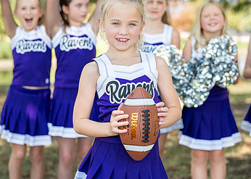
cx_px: 146
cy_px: 82
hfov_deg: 20.4
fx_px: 698
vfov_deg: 14.6
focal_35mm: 98
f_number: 2.2
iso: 100
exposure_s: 1/400
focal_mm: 50
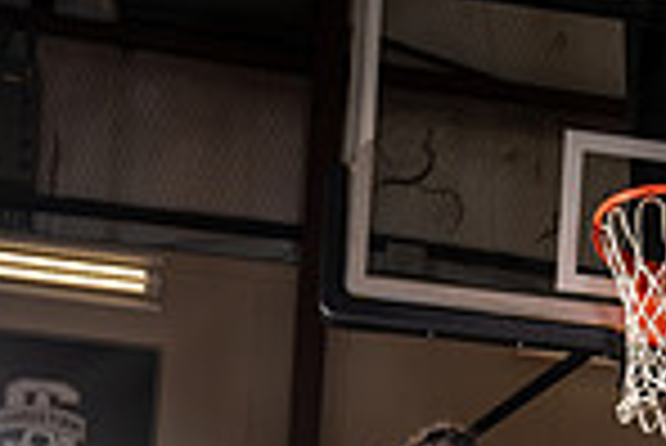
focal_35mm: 97
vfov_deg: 11.9
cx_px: 634
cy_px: 1009
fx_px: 1796
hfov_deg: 20.5
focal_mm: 32
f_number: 5.6
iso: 160
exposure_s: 1/250
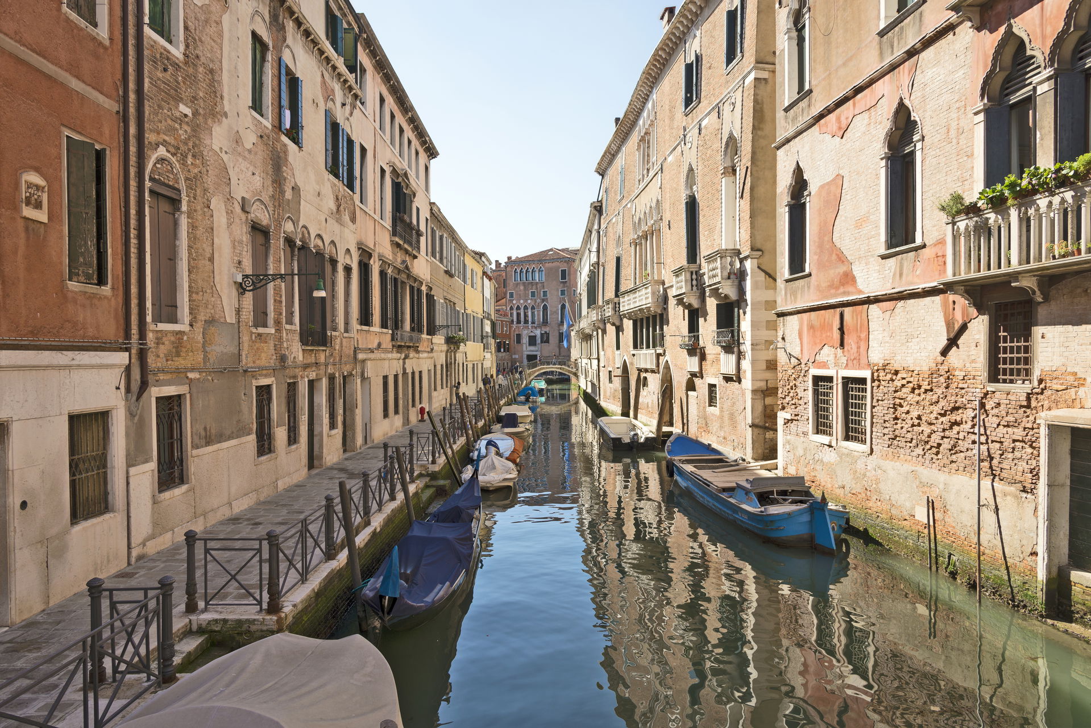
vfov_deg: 53.2
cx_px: 546
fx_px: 728
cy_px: 364
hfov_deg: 73.7
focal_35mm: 24
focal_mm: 24
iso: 100
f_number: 7.1
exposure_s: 1/250
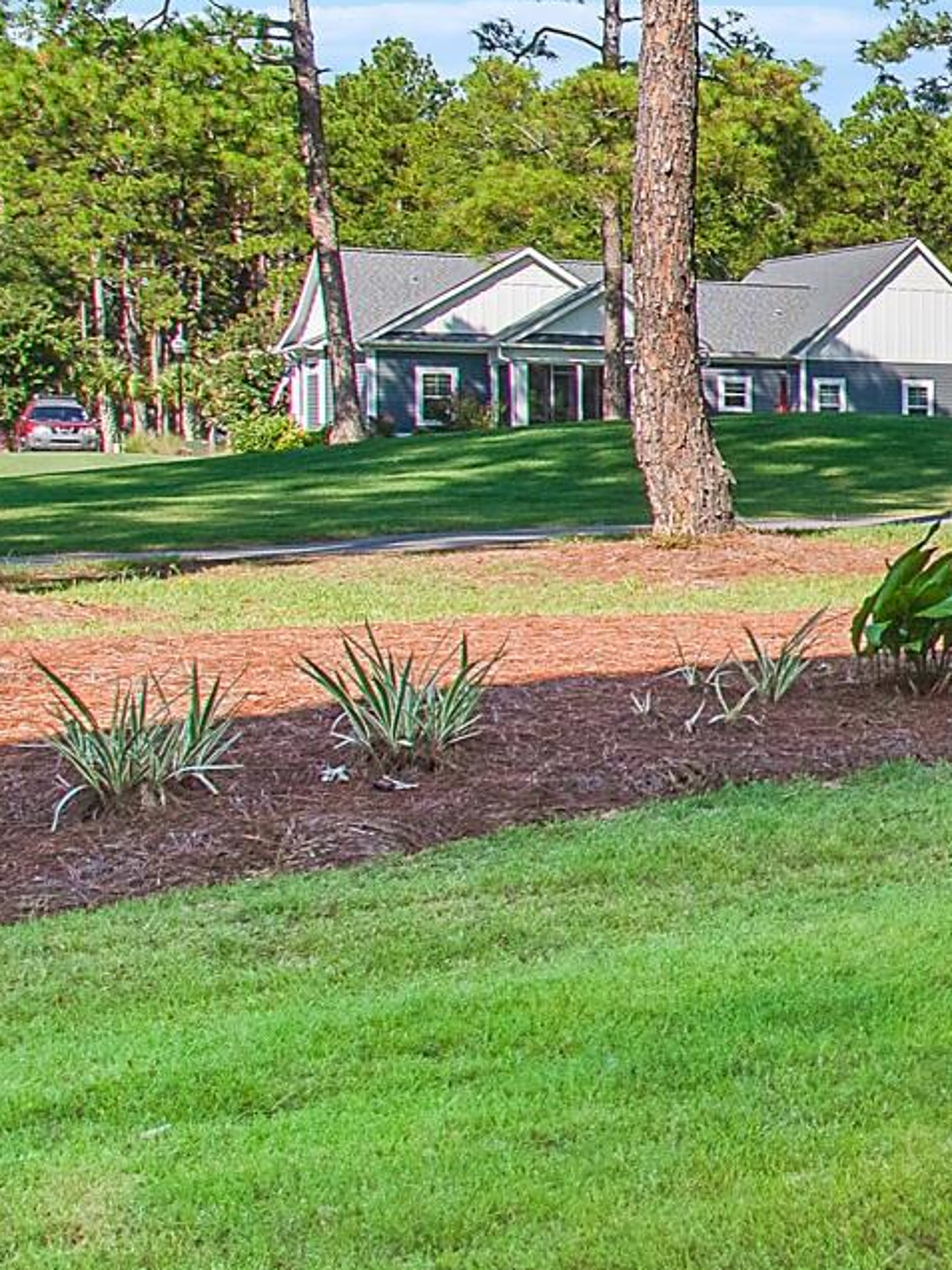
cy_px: 517
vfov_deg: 28.5
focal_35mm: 68
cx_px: 1960
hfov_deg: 16.2
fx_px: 2493
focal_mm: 10
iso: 100
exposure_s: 1/20
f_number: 4.5
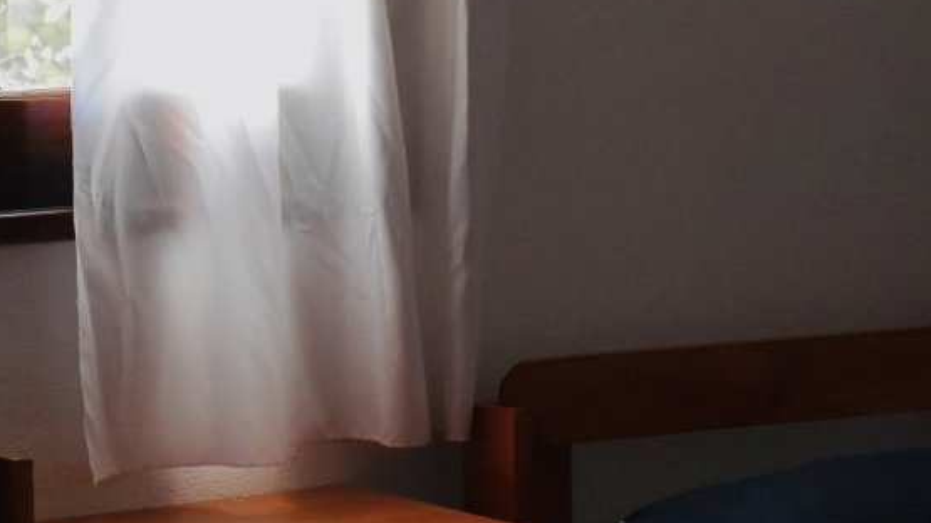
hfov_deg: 13.8
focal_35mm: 154
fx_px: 3801
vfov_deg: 7.9
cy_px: 175
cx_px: 75
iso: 500
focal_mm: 34
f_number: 4.5
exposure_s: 1/60
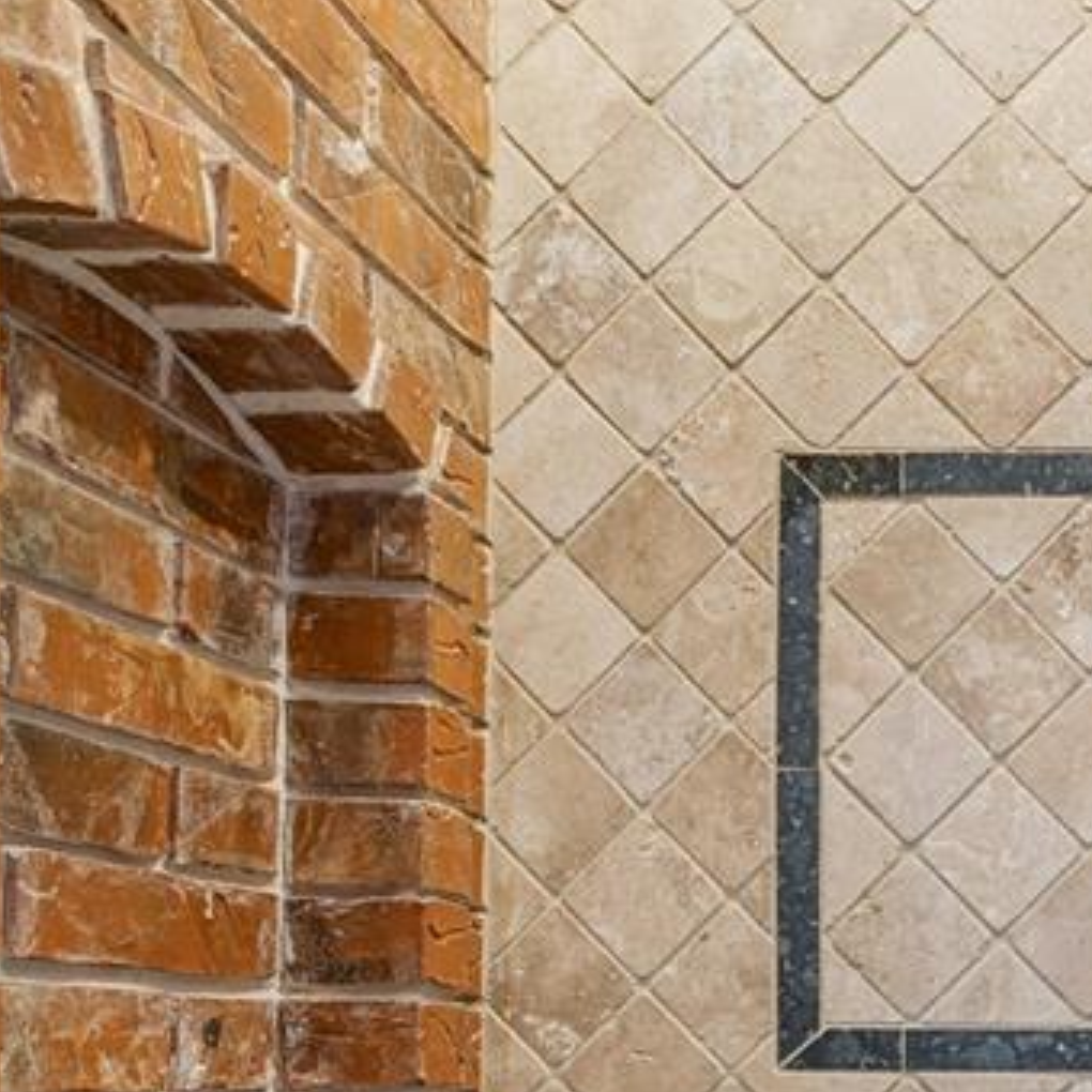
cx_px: 1243
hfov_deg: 34.5
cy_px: 1037
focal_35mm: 41
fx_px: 1463
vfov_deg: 37.5
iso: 200
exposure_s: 1/5
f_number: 7.1
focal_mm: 16
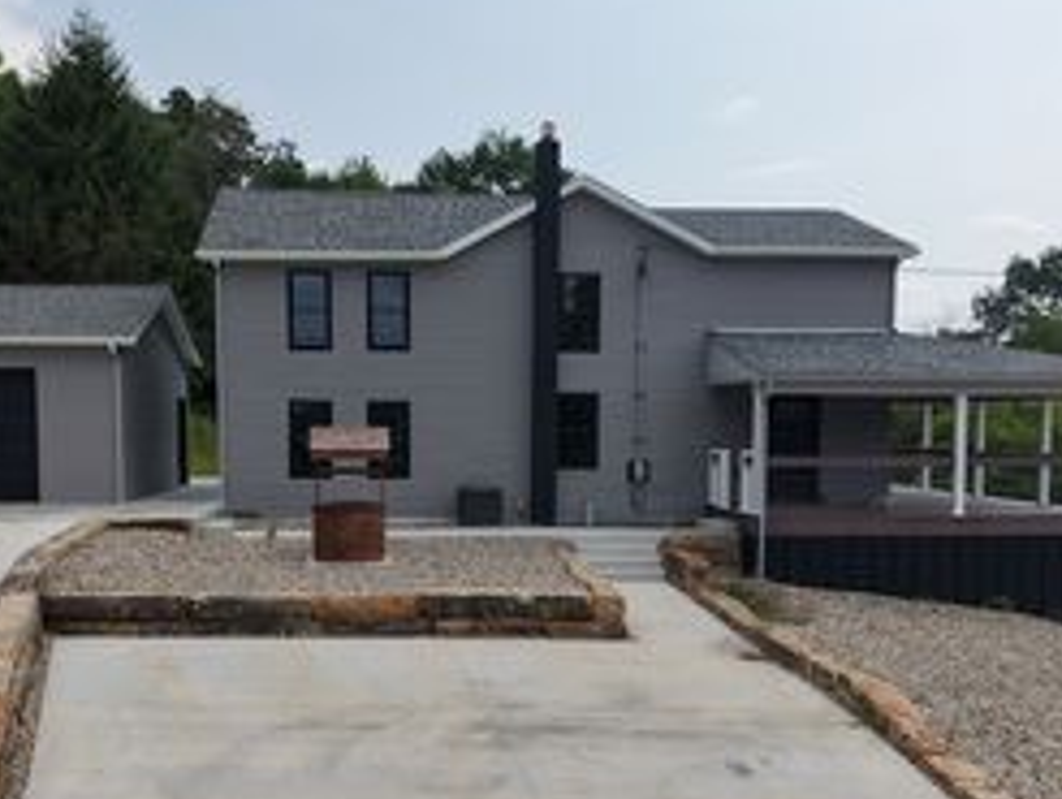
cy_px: 499
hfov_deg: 44.7
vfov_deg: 34.2
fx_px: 1290
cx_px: 481
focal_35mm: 42
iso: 400
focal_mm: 8.67
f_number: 1.8
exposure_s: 1/1250
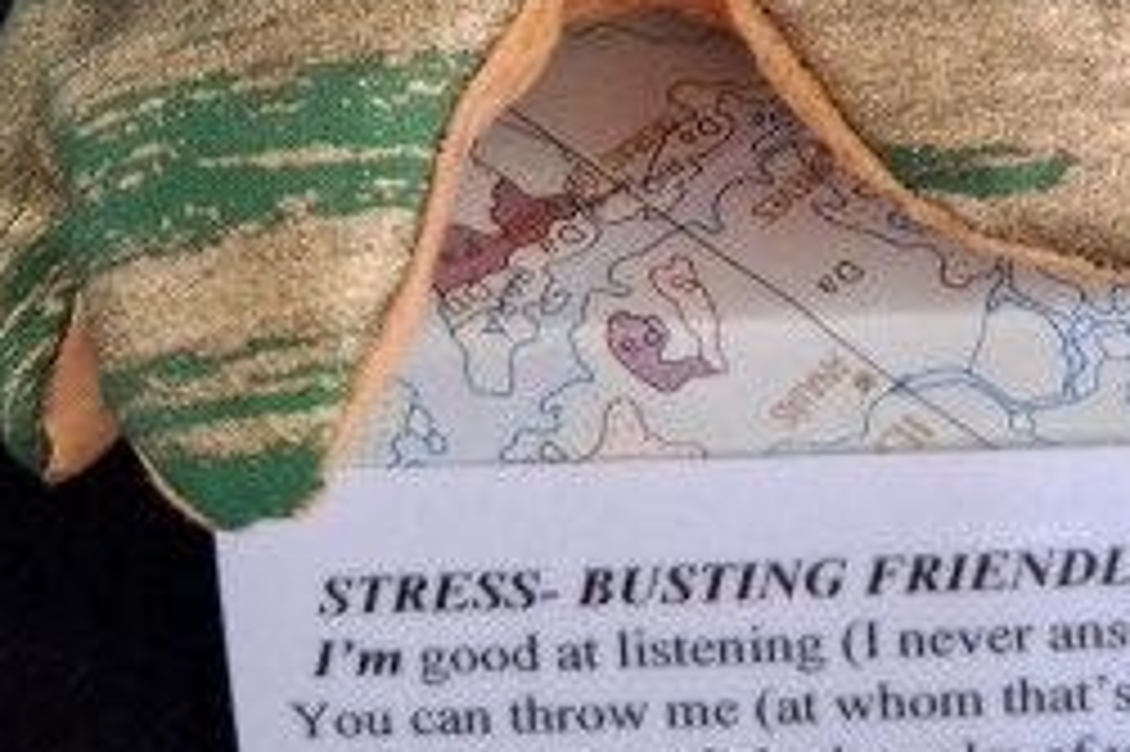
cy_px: -378
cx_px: 891
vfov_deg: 19.4
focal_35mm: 61
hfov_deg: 32.1
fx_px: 1913
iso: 400
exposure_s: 1/20
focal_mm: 5.54
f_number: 1.8
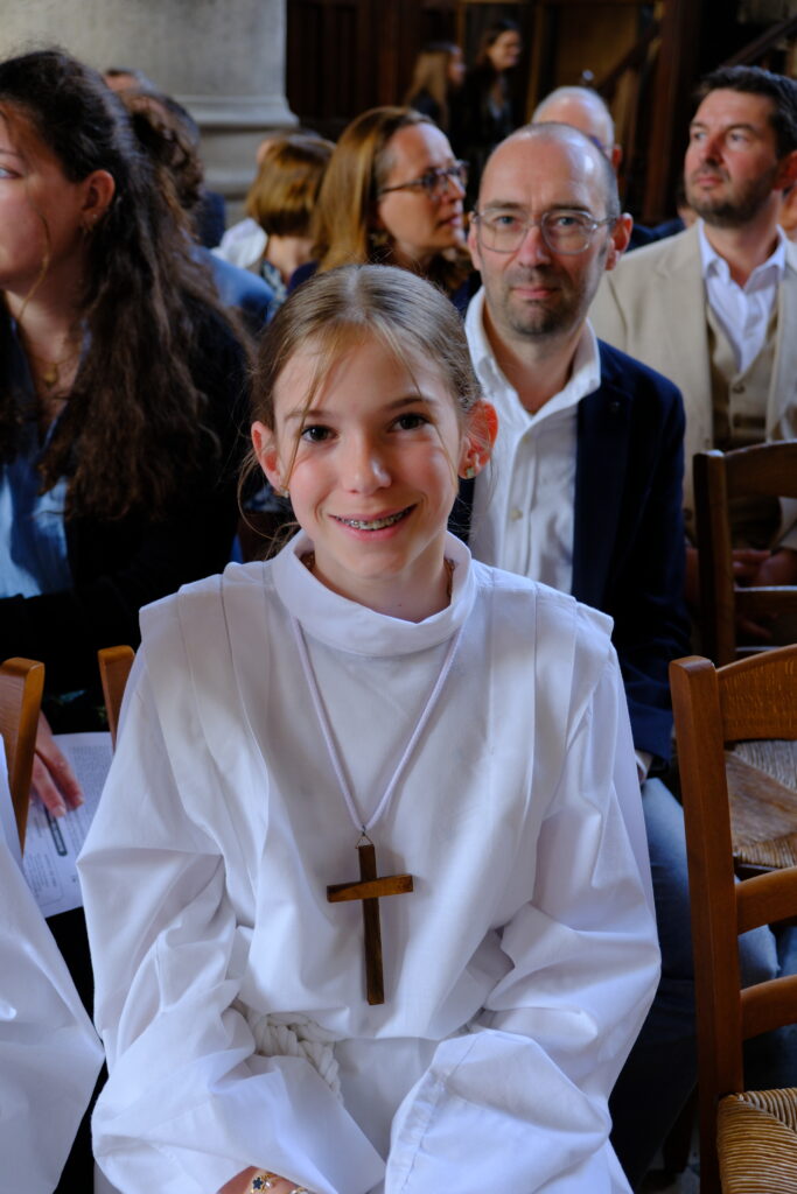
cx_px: 398
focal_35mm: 42
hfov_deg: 31.9
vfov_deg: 46.4
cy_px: 597
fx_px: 1394
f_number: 3.2
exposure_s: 1/40
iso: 500
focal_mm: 27.7
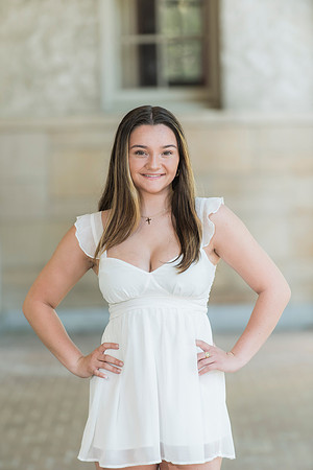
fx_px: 2347
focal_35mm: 180
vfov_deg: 11.4
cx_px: 156
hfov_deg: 7.6
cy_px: 235
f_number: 4
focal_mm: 180
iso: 320
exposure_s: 1/200
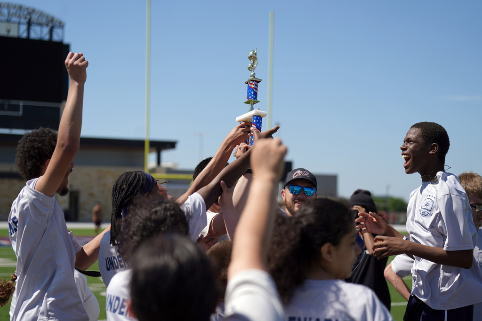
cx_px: 241
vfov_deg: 19.5
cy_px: 160
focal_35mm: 70
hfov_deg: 28.8
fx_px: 937
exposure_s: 1/2439
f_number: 2.8
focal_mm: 70
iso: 64
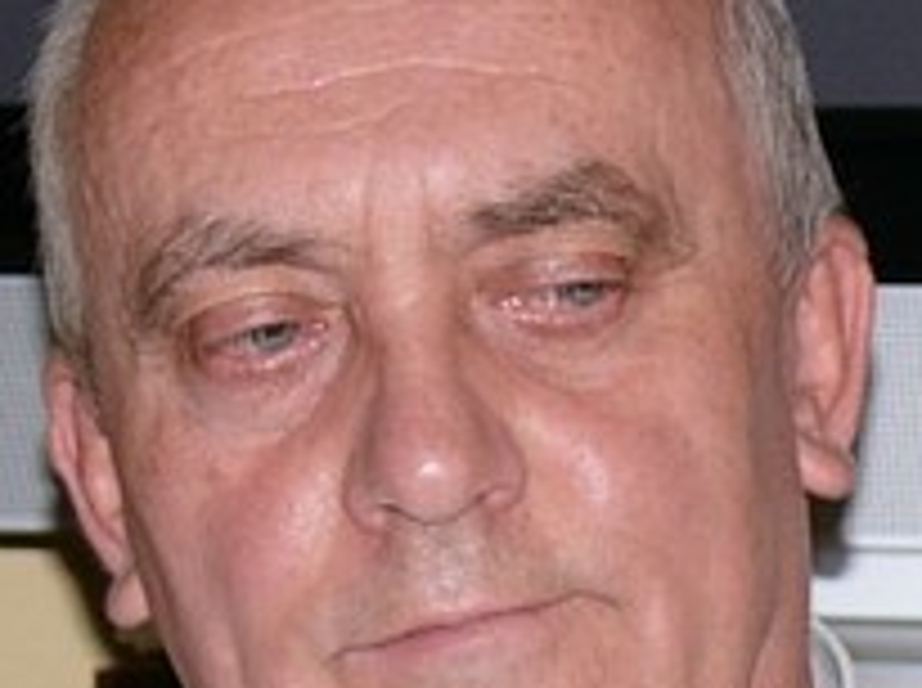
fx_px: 6860
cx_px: 315
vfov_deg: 5.7
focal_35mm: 258
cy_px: 459
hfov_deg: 7.7
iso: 100
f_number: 3.2
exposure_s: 1/30
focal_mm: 15.6
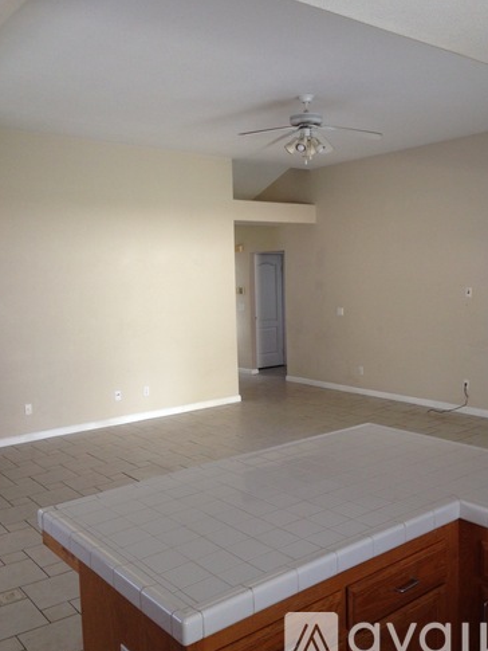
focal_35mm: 34
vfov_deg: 53.9
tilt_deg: -3.7
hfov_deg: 41.8
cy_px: 330
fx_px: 639
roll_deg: +0.8
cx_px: 250
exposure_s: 1/20
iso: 80
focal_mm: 4.12
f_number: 2.4
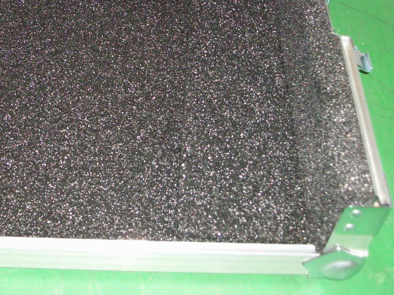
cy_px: 71
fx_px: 740
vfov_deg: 22.4
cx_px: 152
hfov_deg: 29.7
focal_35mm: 65
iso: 160
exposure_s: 1/46
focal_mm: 7.1
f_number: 3.2
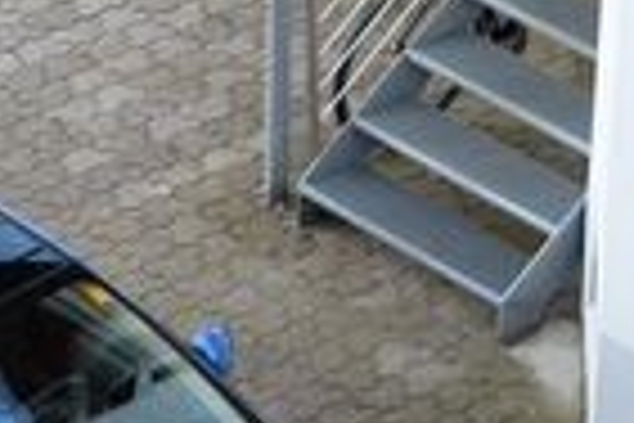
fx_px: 4156
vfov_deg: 5.8
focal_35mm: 236
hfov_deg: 8.6
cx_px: -112
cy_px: 576
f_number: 3.5
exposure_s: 1/90
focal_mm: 55
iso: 200
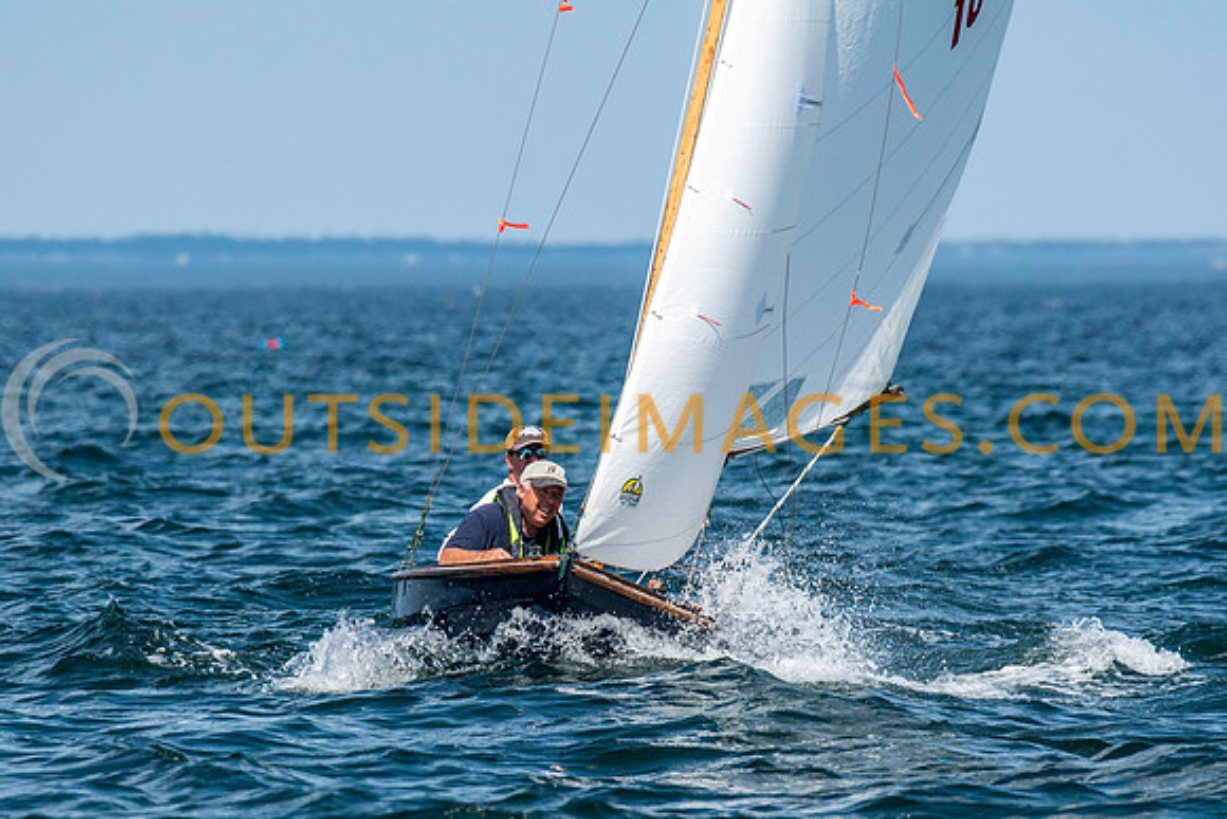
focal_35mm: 570
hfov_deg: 3.6
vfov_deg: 2.4
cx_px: 566
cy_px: 519
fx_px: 19430
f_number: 5.6
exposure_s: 1/2000
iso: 320
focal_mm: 300
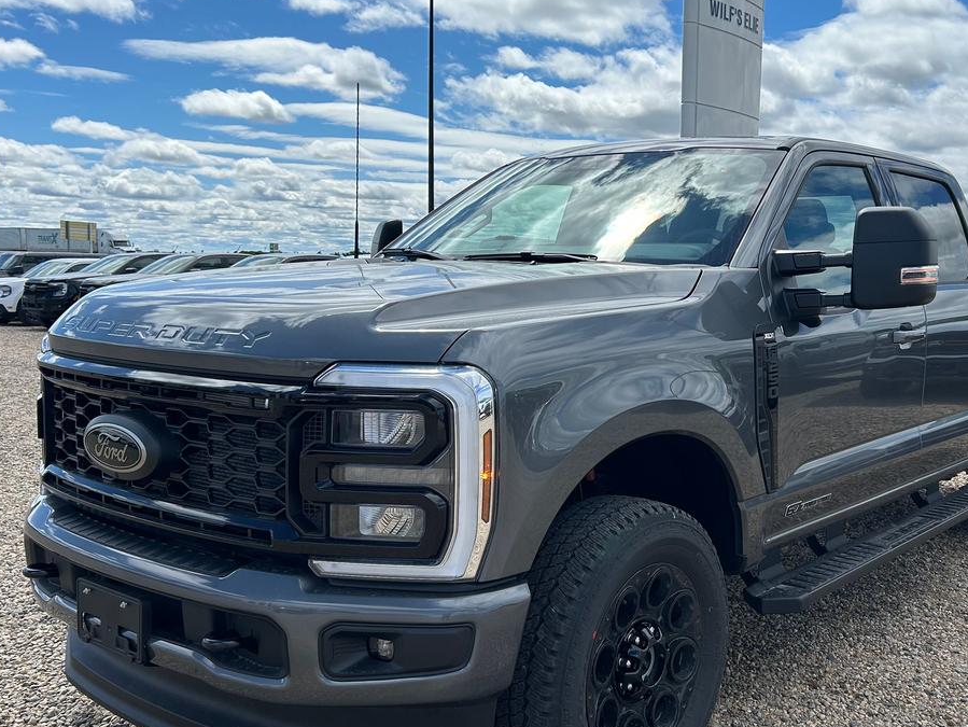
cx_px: 609
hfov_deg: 49.6
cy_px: 381
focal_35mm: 37
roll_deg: -0.1
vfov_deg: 38.7
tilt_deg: -4.8
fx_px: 1035
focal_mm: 5.7
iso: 50
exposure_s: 1/5587
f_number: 1.5
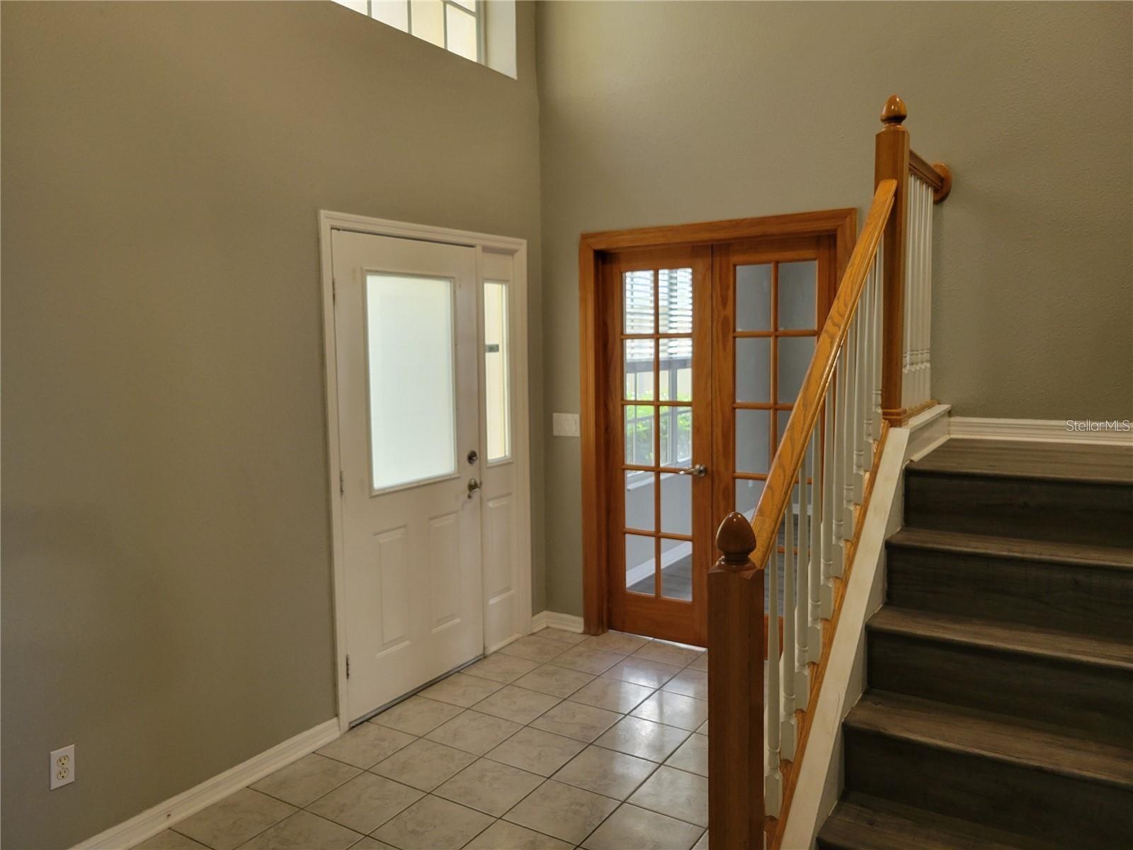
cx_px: 566
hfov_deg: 67.3
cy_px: 425
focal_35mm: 26
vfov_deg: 53.1
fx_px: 851
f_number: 1.8
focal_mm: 5.4
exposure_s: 1/60
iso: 250
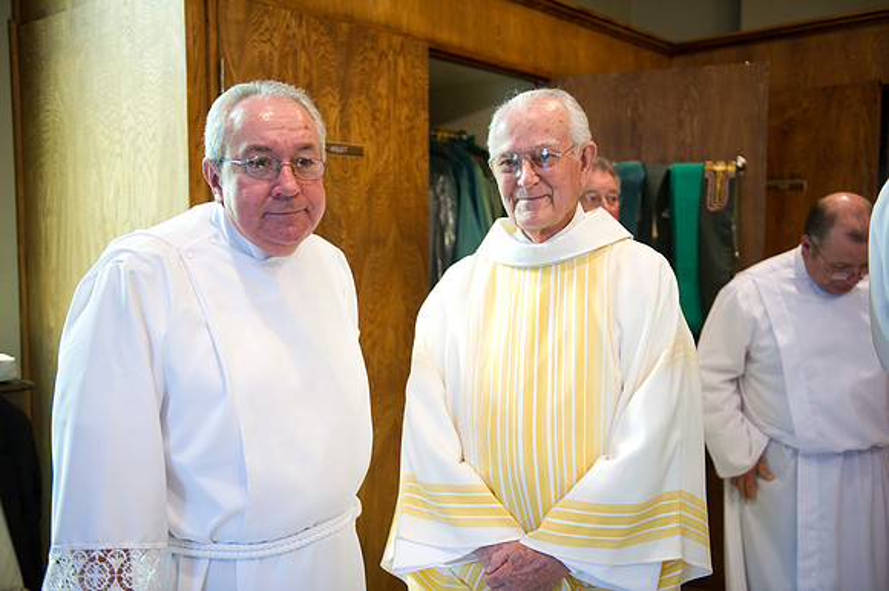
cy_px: 296
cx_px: 444
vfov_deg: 36.8
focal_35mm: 36
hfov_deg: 53.2
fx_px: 888
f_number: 2.8
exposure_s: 1/100
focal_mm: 36
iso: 2000
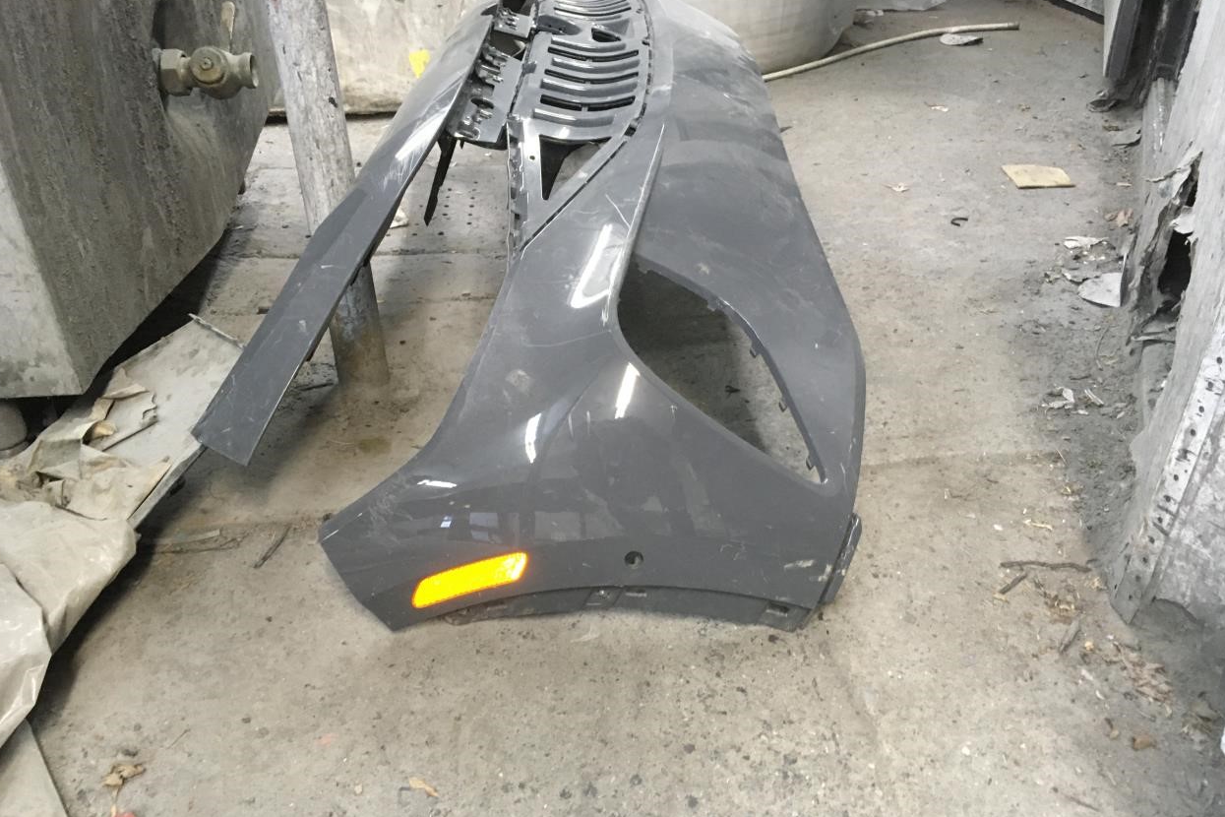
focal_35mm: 31
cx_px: 598
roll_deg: +2.6
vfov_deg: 42.2
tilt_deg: -32.5
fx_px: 1055
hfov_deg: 60.3
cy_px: 466
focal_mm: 4.15
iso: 200
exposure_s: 1/24
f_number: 2.2
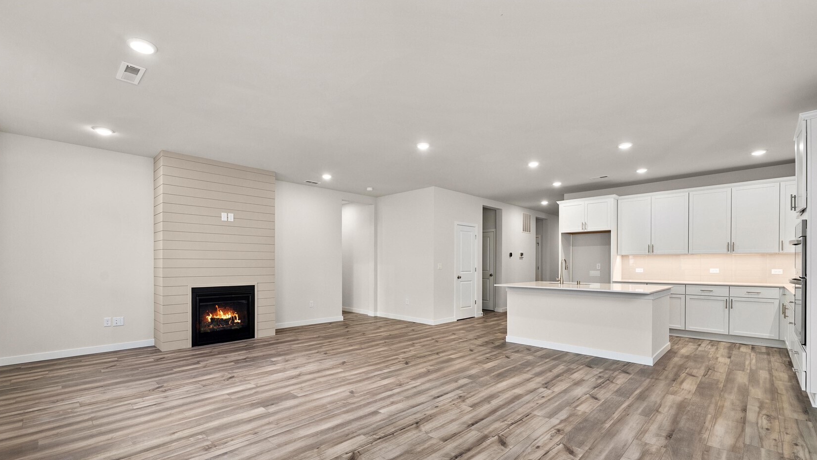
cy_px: 273
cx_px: 403
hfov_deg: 103.0
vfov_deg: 69.9
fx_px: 325
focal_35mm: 15
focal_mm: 14
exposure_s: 1/5
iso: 1000
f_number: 8
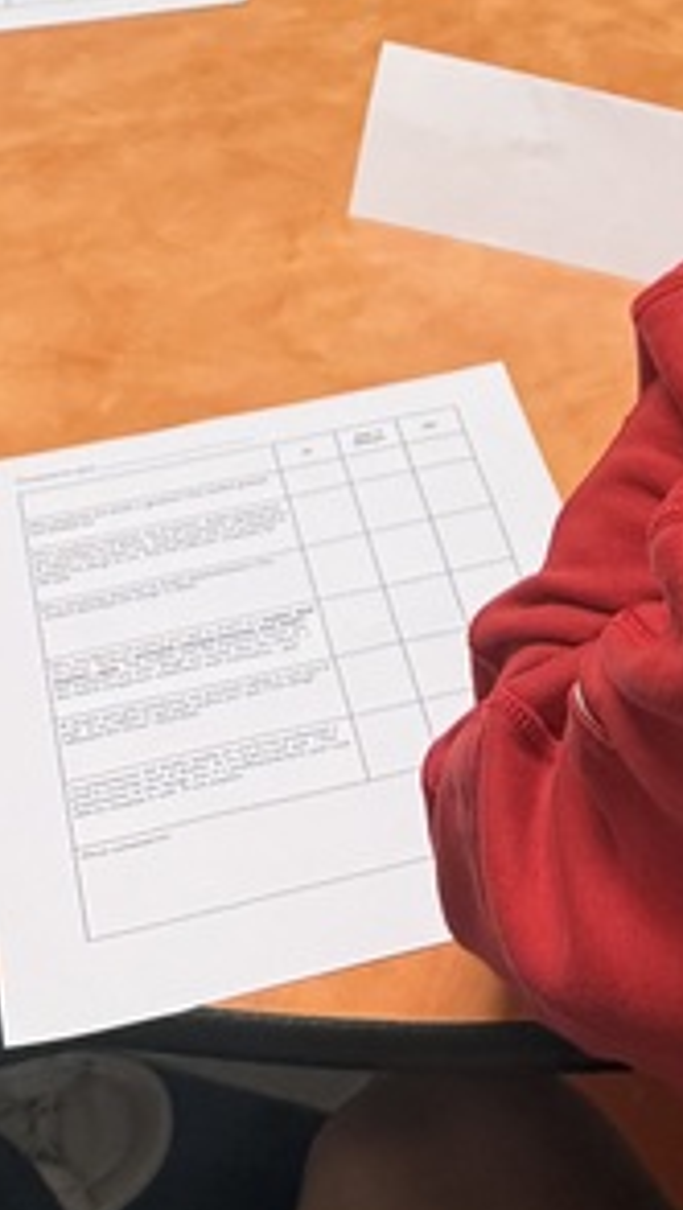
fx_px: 2921
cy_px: -737
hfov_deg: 13.1
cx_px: 716
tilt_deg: -14.9
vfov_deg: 19.5
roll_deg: +0.1
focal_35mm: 91
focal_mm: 6.76
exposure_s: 1/126
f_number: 1.78
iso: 160
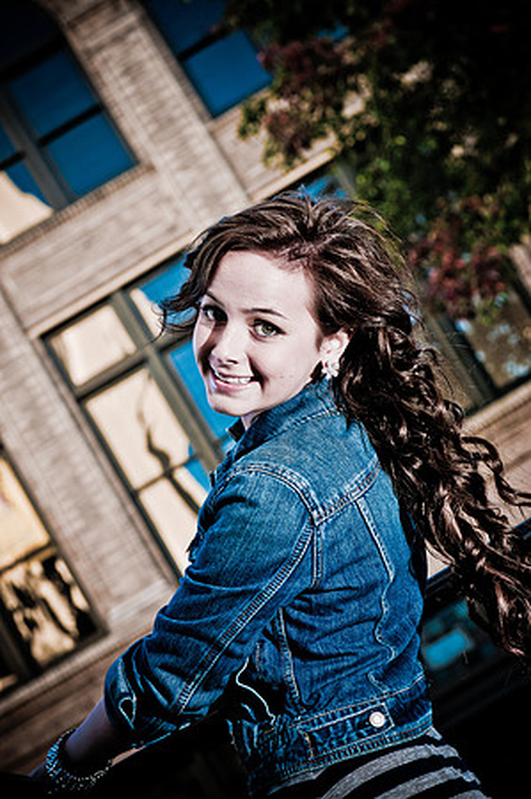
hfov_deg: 13.0
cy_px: 400
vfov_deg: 19.5
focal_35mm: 105
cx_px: 266
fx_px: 2328
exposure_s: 1/60
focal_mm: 70
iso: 200
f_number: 5.6
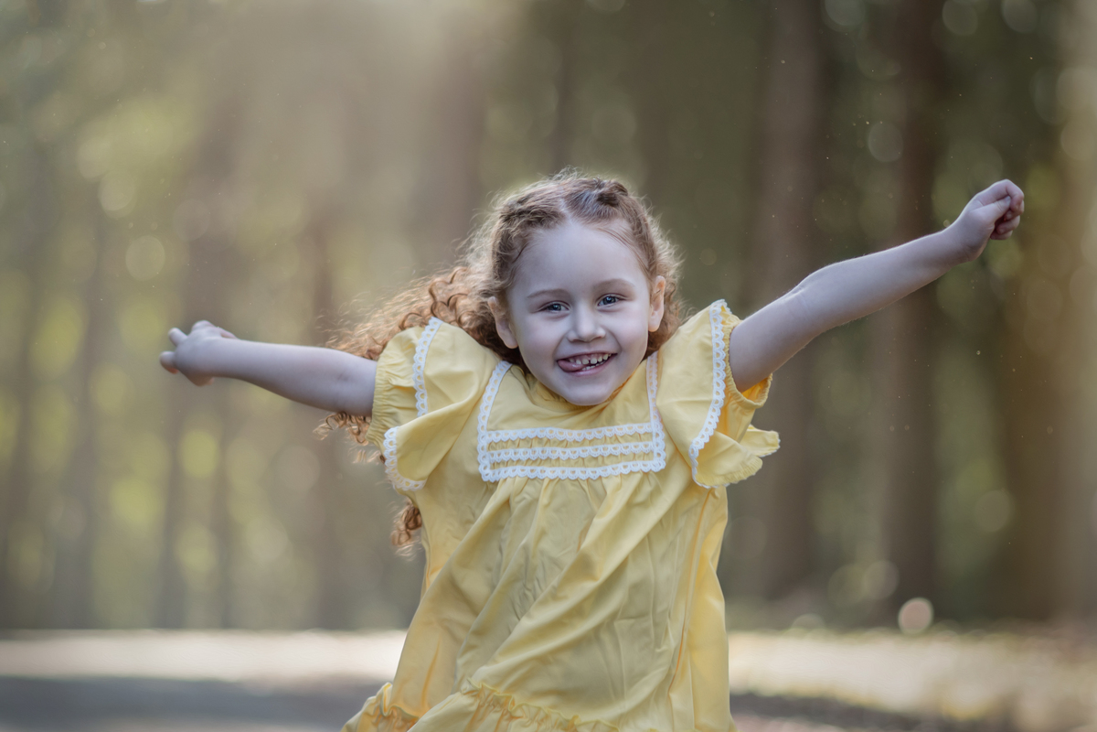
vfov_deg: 10.8
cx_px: 548
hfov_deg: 16.1
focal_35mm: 127
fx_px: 3870
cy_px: 366
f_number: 2
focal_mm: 85
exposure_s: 1/400
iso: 250
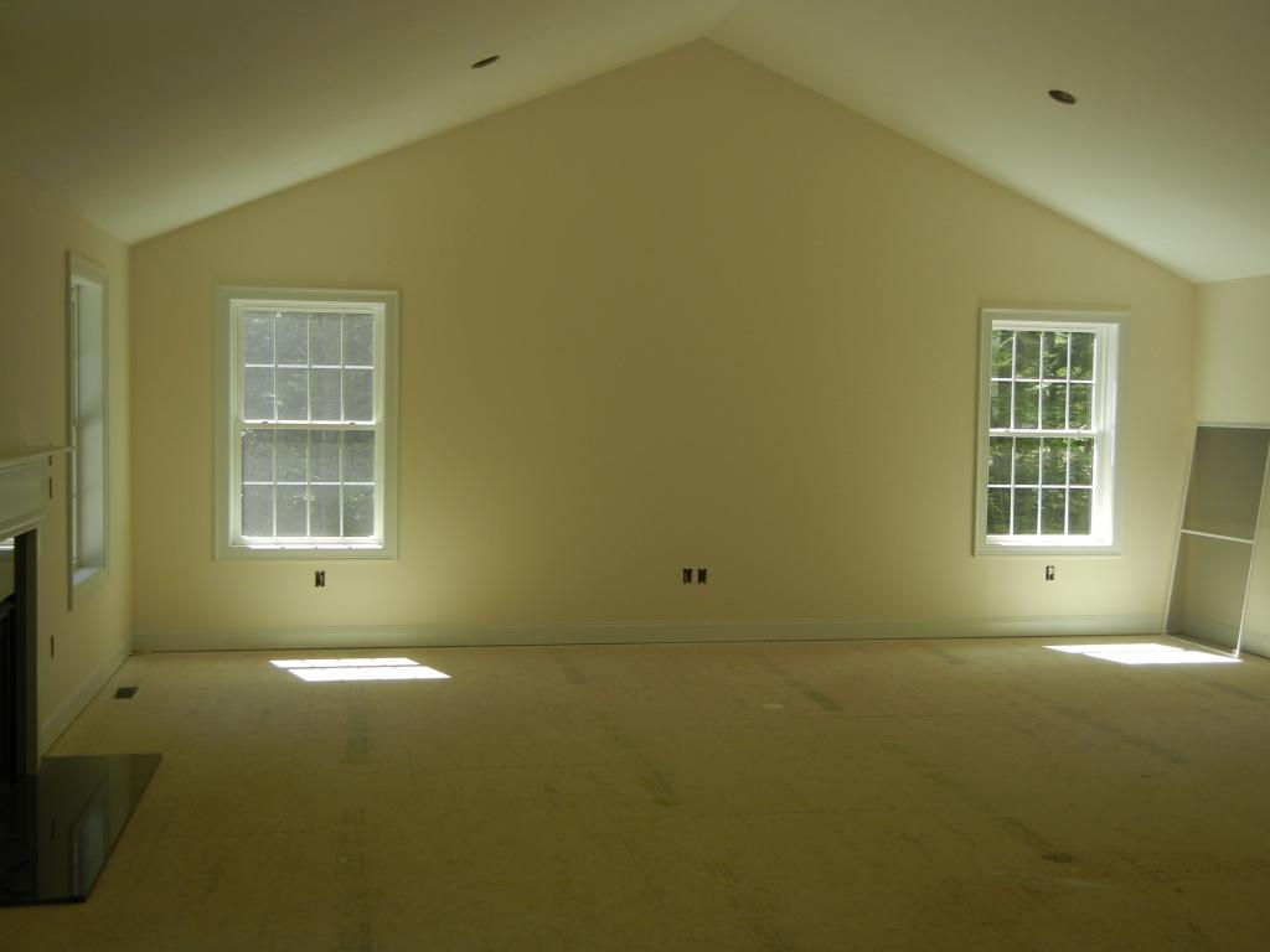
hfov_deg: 47.9
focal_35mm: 39
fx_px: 1431
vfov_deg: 36.8
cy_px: 476
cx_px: 635
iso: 160
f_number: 3.7
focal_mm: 7.1
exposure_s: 1/125
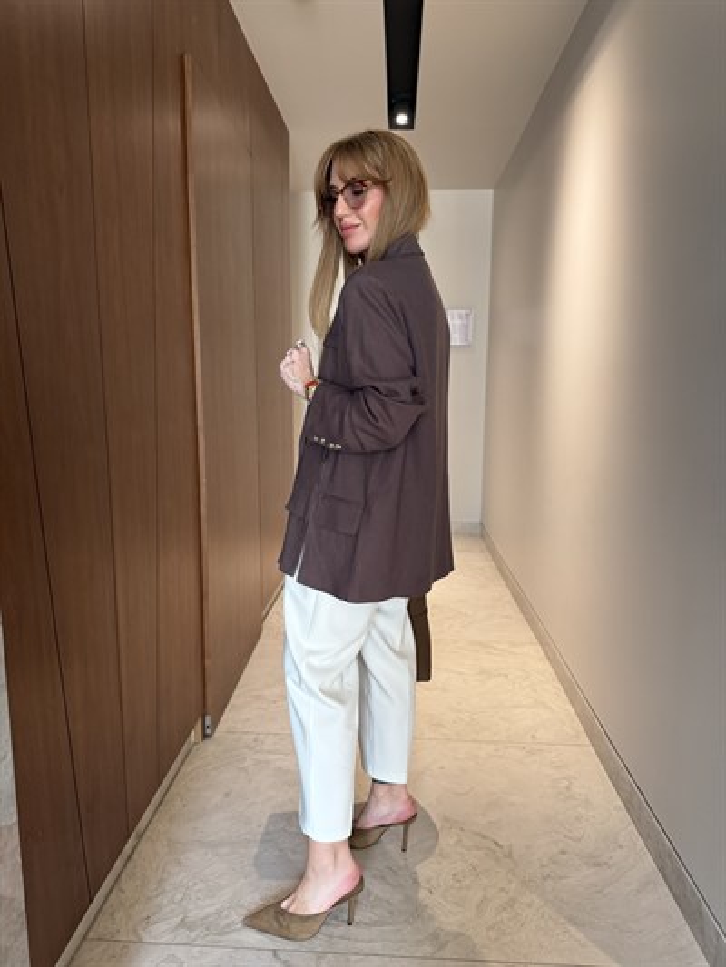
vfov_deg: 71.6
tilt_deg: -9.2
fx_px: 671
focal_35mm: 24
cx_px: 363
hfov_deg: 56.8
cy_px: 484
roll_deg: -0.7
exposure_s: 1/50
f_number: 1.78
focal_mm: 6.76
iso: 200
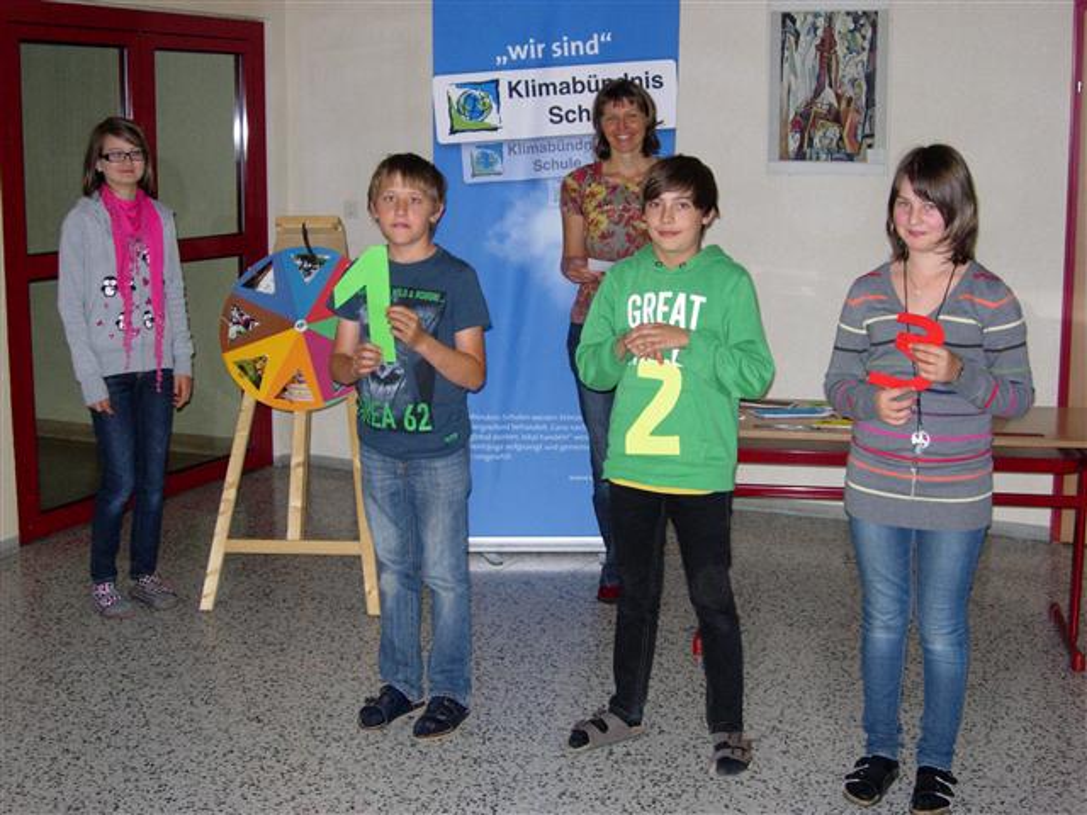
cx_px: 544
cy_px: 408
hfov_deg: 37.5
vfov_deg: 28.6
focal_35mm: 51
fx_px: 1601
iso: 183
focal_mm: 10.6
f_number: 3.2
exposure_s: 1/148
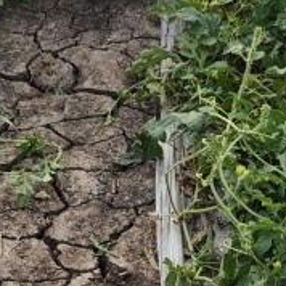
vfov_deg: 14.0
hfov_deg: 14.3
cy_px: 313
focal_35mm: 122
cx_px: 191
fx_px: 1140
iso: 50
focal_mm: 6.68
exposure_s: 1/577
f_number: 1.44
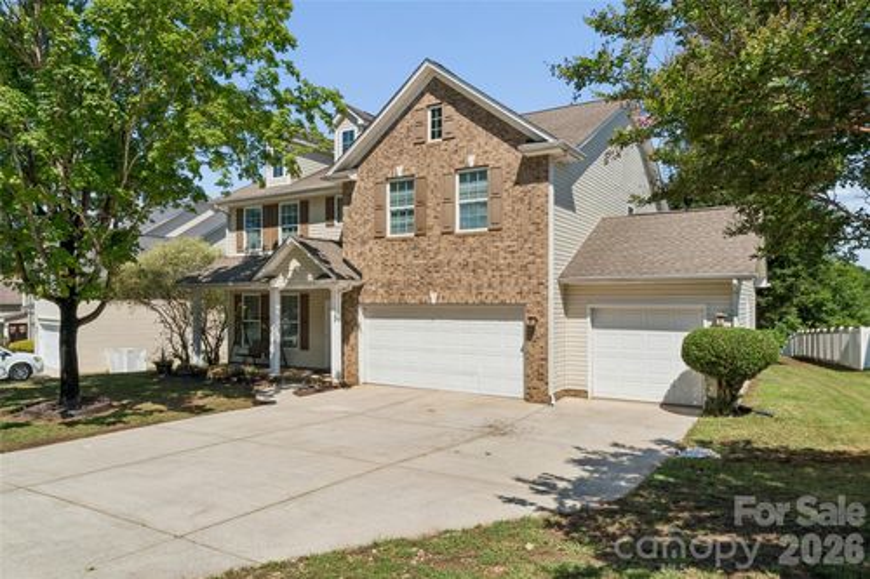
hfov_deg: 73.8
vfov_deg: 53.1
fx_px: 580
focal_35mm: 24
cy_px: 290
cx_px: 435
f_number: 22
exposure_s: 1/50
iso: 100
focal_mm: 24
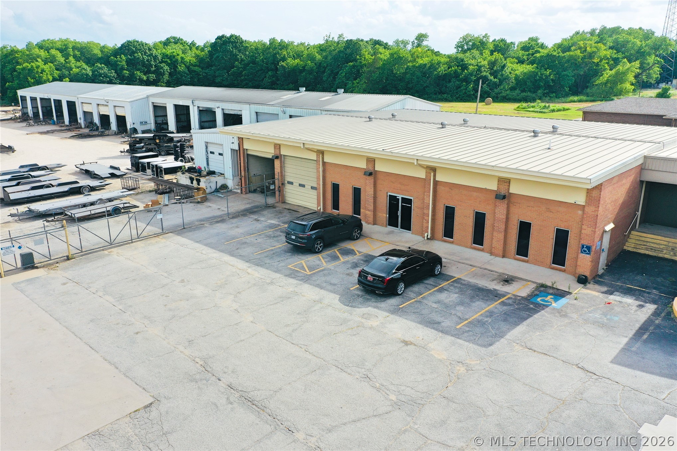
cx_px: 338
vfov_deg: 46.4
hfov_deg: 65.5
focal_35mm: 28
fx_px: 526
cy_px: 226
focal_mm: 10.26
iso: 100
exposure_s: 1/800
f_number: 4.5
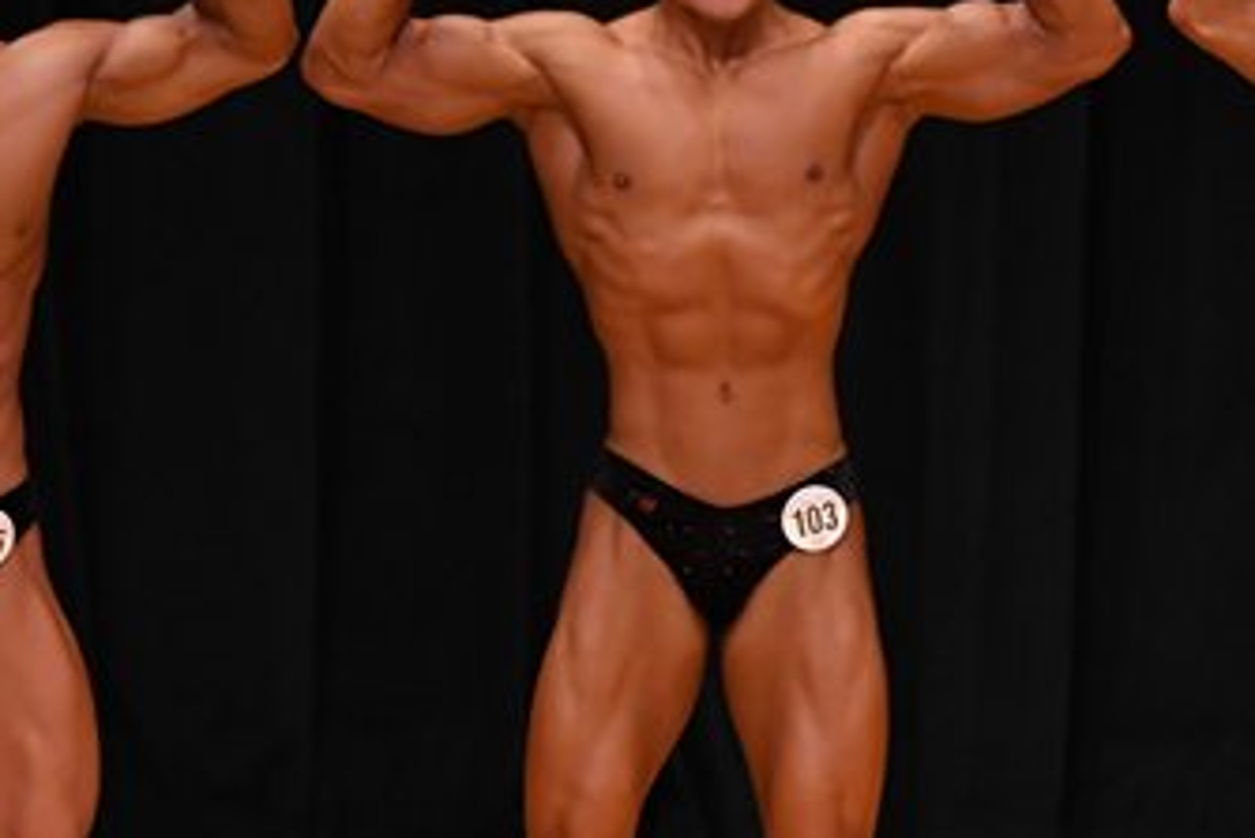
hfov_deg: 3.5
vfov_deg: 2.3
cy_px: 507
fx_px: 20611
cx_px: 877
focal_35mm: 591
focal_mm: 170
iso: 3200
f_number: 5.6
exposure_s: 1/400
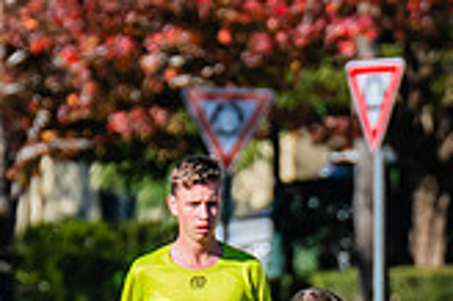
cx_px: 677
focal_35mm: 1768
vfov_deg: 0.8
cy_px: 448
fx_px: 22225
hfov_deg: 1.2
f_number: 9
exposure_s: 1/1600
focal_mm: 380
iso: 640
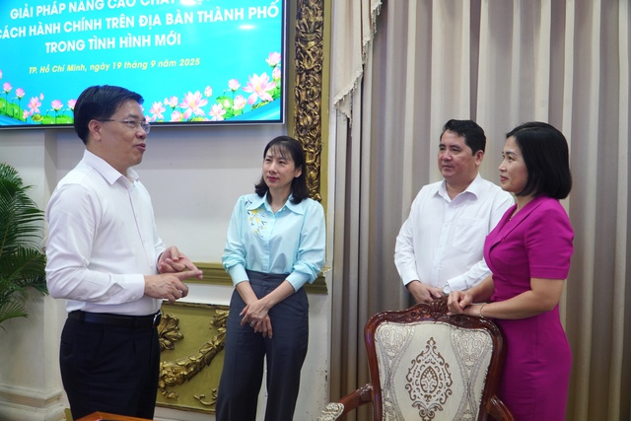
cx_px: 316
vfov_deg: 38.4
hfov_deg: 55.1
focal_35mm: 34
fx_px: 605
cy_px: 210
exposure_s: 1/40
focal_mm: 23
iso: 400
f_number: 4
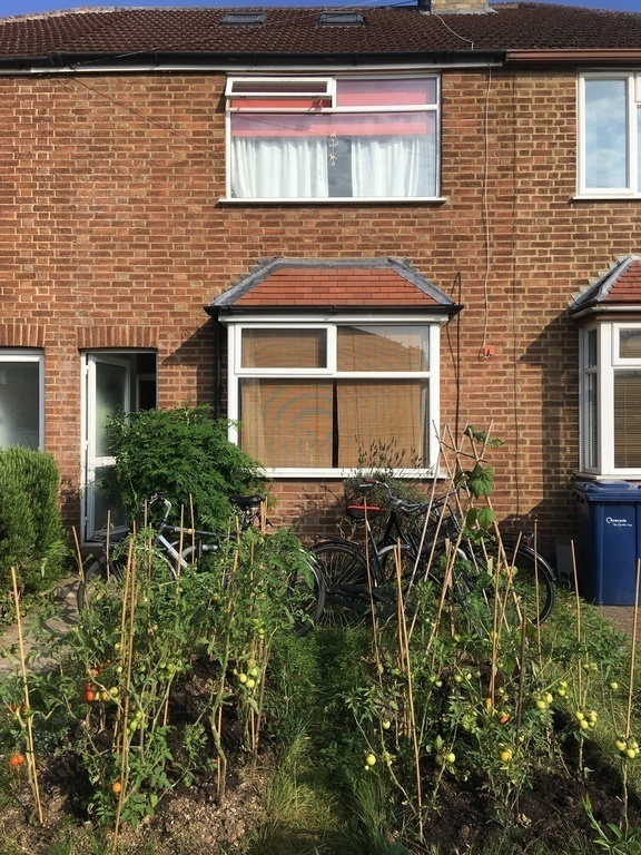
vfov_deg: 61.7
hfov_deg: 48.2
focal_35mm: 29
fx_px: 716
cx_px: 320
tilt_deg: +0.9
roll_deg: +0.2
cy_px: 428
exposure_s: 1/1570
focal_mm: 4.15
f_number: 2.2
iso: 25
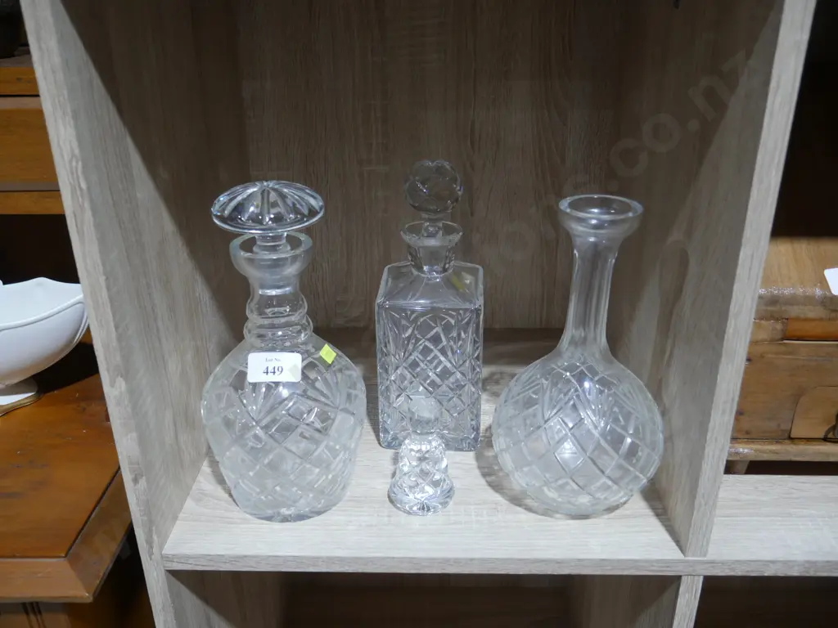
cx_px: 419
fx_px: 726
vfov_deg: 46.8
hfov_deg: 60.0
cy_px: 314
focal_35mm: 30
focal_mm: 15
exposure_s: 1/60
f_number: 3.6
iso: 400
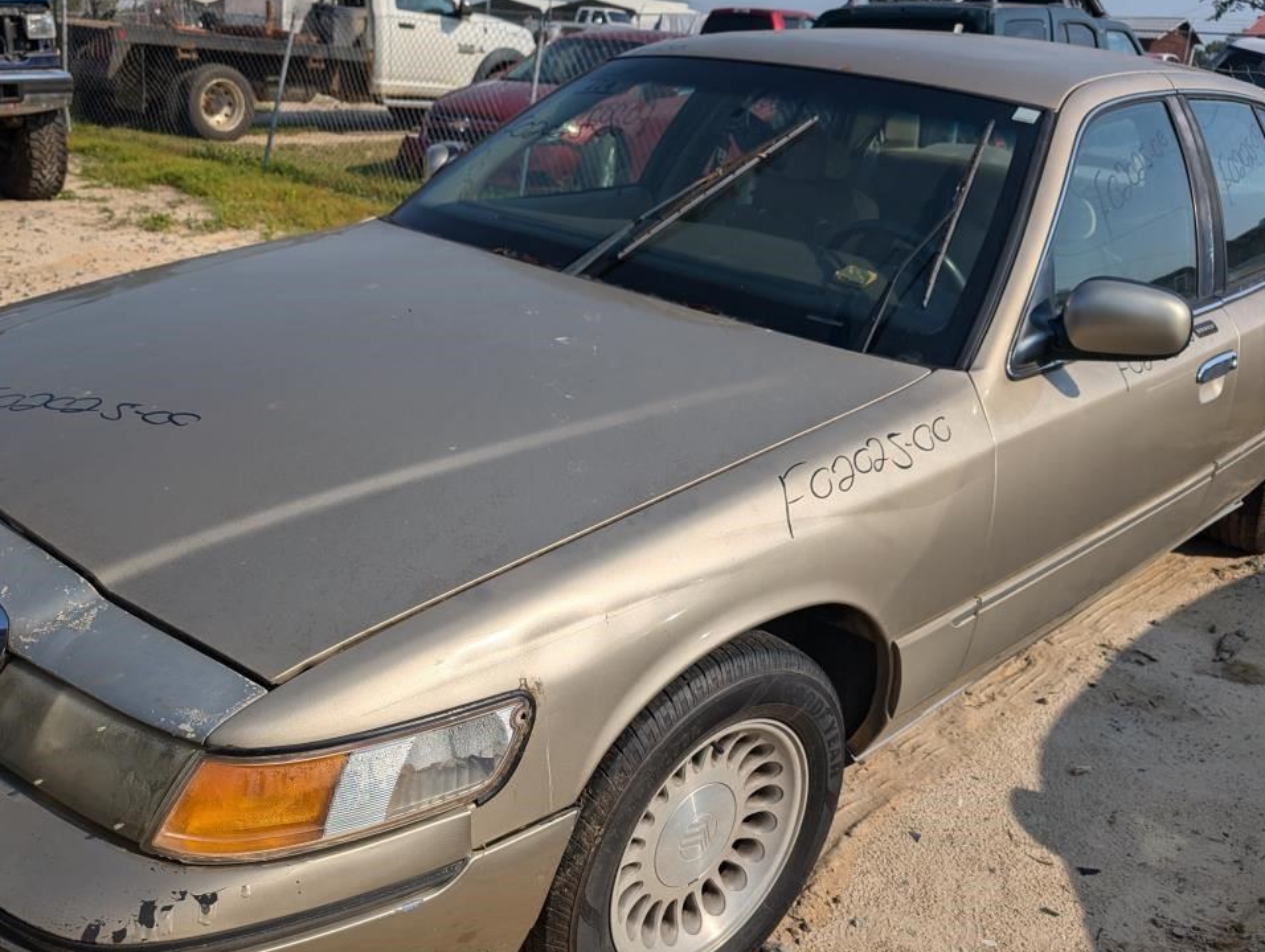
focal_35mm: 32
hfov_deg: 56.7
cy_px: 558
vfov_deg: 44.1
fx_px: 1171
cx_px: 579
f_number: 1.68
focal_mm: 6.9
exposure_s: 1/2941
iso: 21
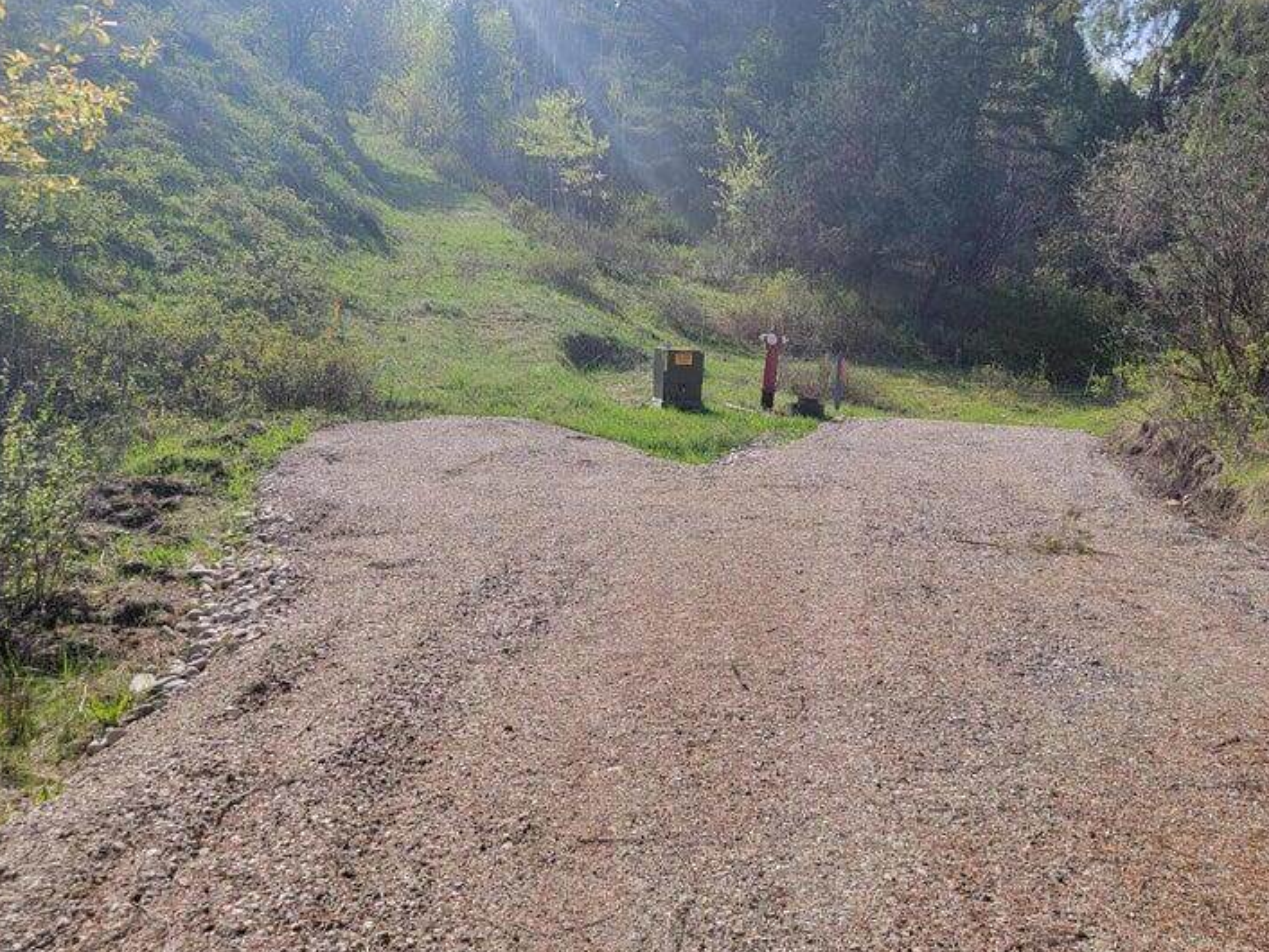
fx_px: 1063
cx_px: 749
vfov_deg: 48.3
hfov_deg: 61.2
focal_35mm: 29
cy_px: 471
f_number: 1.8
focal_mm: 6.7
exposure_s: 1/541
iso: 16
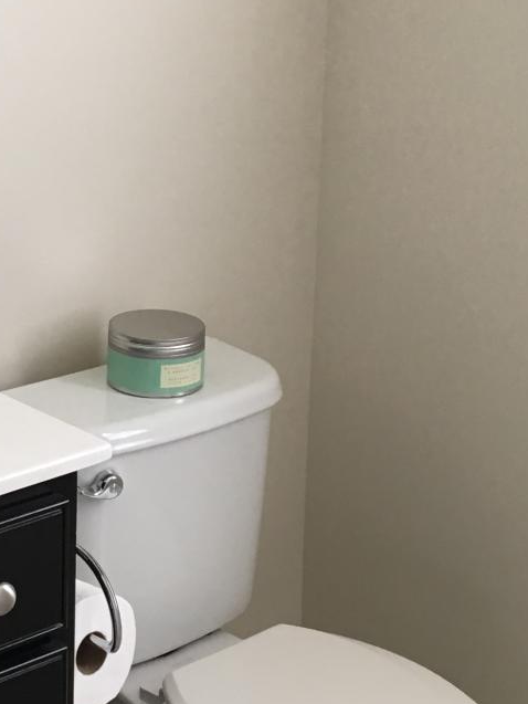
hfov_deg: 16.0
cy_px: 141
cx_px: 38
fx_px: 1850
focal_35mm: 91
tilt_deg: -13.0
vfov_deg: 21.3
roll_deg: -1.0
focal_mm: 4.15
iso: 40
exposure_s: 1/30
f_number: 2.2
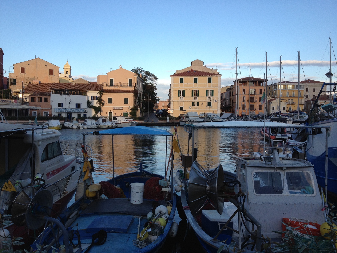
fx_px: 341
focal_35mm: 35
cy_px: 126
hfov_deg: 52.6
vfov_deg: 40.7
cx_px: 168
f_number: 2.4
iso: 64
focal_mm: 4.28
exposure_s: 1/563
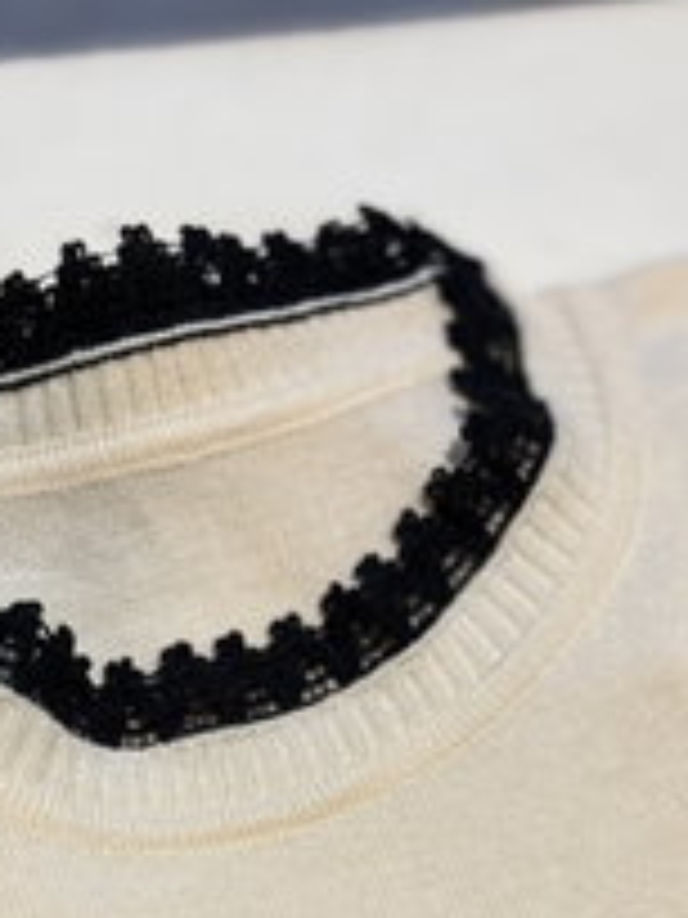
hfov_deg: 21.6
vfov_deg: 26.6
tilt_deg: -69.7
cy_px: 974
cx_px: 292
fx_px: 1802
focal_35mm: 68
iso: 125
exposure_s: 1/50
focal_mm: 5.96
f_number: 1.6
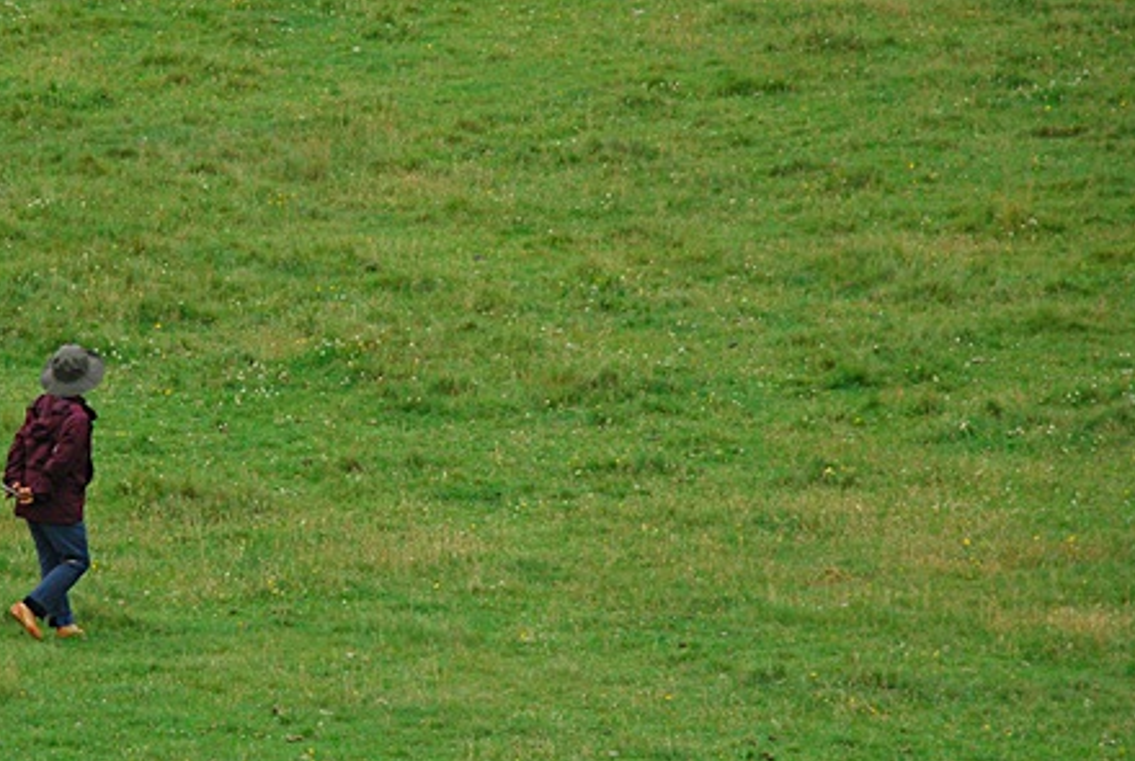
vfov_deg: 3.8
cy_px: 431
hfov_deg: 5.6
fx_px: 11619
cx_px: 186
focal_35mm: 368
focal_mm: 135
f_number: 6.3
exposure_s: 1/640
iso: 400
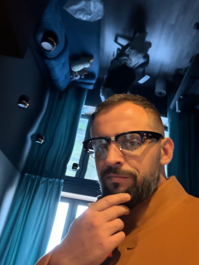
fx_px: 230
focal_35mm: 30
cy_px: 132
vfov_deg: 60.0
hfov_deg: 46.8
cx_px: 100
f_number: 1.9
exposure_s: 1/20
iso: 500
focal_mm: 2.71
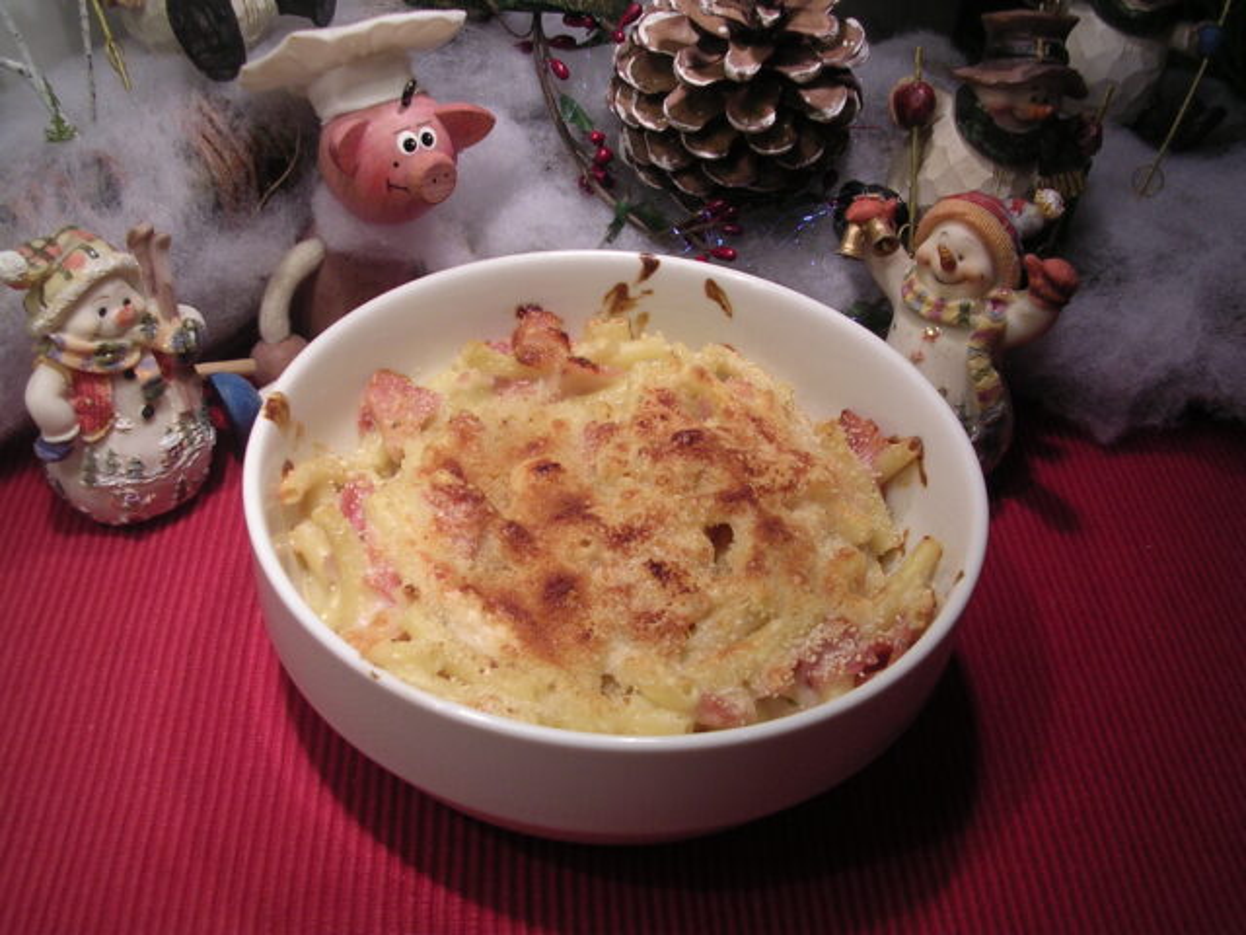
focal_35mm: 38
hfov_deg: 49.0
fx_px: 1368
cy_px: 468
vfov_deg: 37.7
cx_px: 623
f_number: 2.8
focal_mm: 5.8
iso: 100
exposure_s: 1/42.5
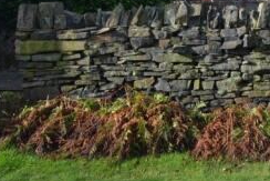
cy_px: 13
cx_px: 333
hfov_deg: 31.2
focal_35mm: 52
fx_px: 393
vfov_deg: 25.0
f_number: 5.6
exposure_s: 1/125
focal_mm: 13
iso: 100
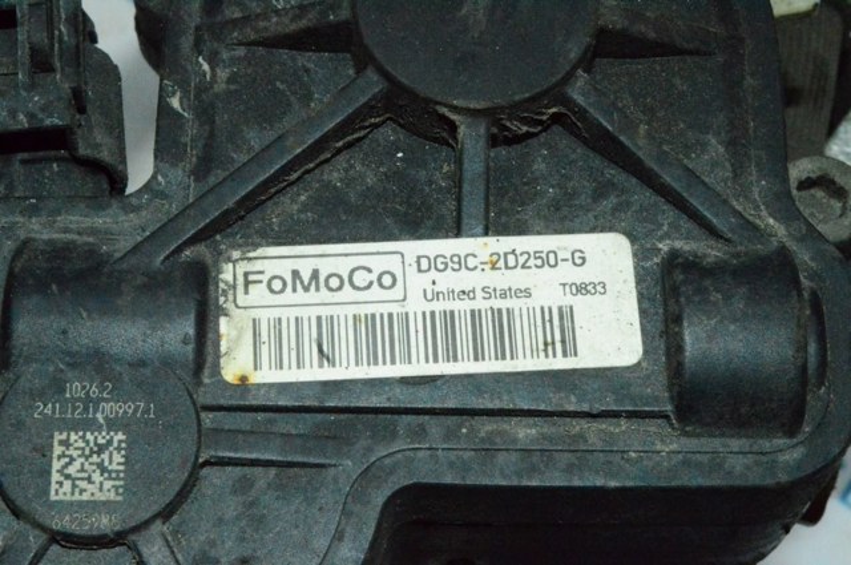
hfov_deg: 24.6
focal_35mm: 82
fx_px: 1948
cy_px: 282
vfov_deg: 16.5
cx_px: 426
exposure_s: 1/100
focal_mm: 55
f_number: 36
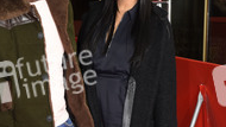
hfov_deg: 14.4
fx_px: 894
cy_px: 138
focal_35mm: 149
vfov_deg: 8.1
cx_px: 70
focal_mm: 45
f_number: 5.6
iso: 1000
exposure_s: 1/100
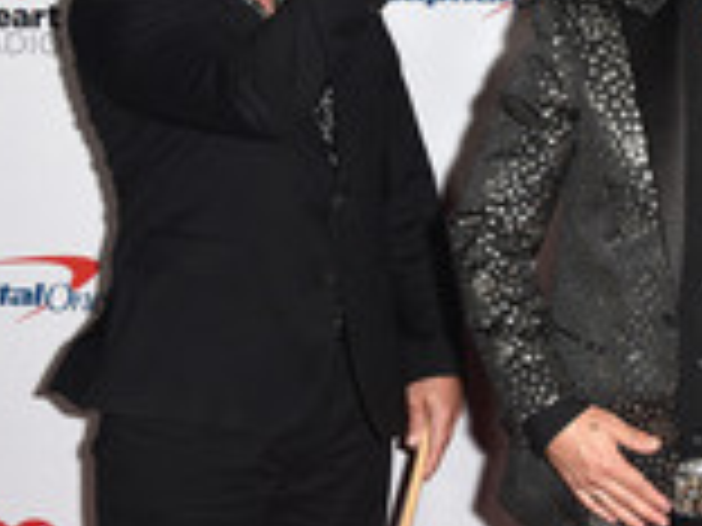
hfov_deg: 20.1
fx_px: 1906
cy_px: 85
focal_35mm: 94
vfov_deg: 15.6
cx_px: 724
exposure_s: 1/200
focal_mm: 38
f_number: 8
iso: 1000
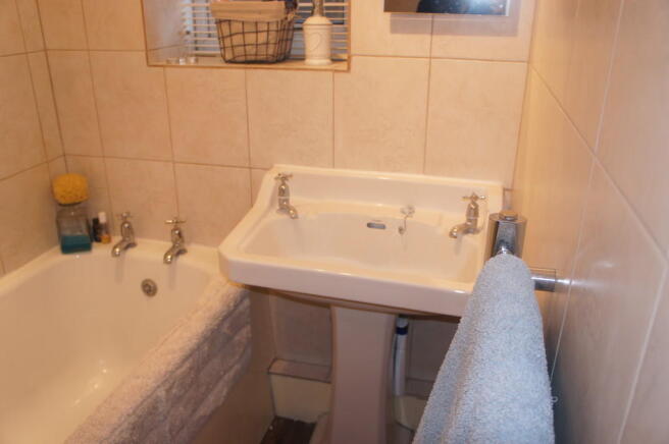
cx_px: 334
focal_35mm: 30
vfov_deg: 43.5
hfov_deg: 62.0
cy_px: 222
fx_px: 557
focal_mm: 20
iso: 320
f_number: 4
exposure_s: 1/60
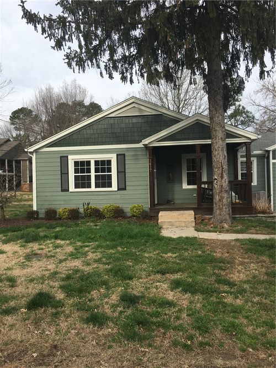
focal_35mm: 29
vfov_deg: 61.7
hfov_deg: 48.2
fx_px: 308
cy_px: 184
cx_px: 138
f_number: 2.2
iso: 25
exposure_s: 1/927
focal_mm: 4.15
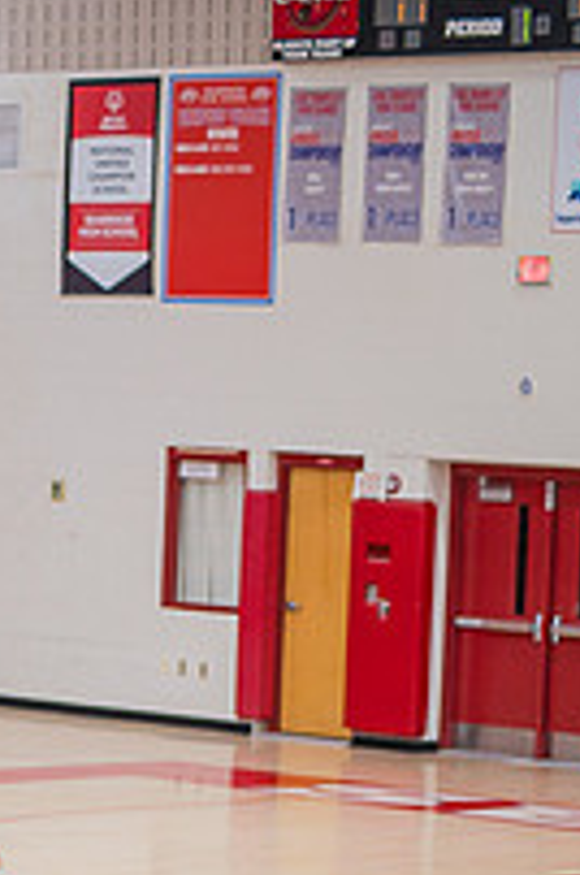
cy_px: 918
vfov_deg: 12.2
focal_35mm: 167
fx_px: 4049
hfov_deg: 8.1
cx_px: -28
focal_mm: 75
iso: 1000
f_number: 4.5
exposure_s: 1/250
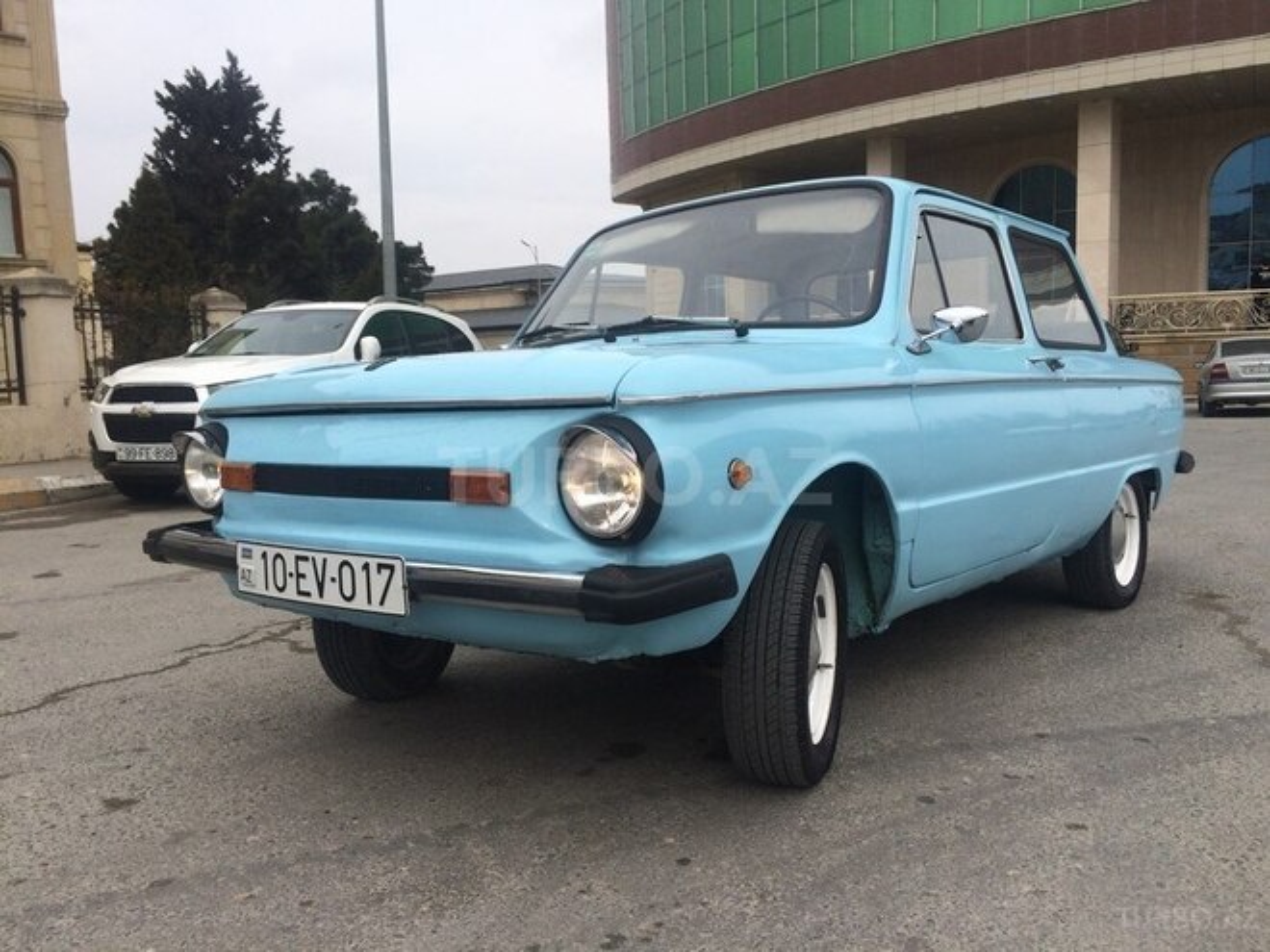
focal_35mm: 29
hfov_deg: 61.7
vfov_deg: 48.2
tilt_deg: -6.5
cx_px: 635
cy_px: 476
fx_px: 1064
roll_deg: +2.0
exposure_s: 1/2053
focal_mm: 4.15
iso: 32
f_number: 2.2
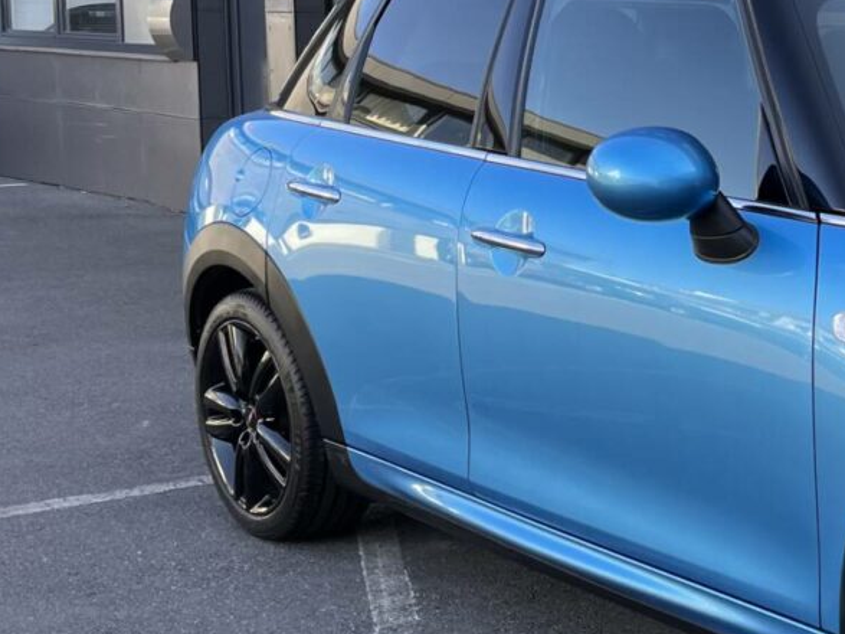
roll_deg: -2.3
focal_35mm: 68
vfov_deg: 21.6
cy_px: 300
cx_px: 1047
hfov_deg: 25.3
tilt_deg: -8.6
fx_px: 1660
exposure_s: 1/314
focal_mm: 5.1
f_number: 1.6
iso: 50
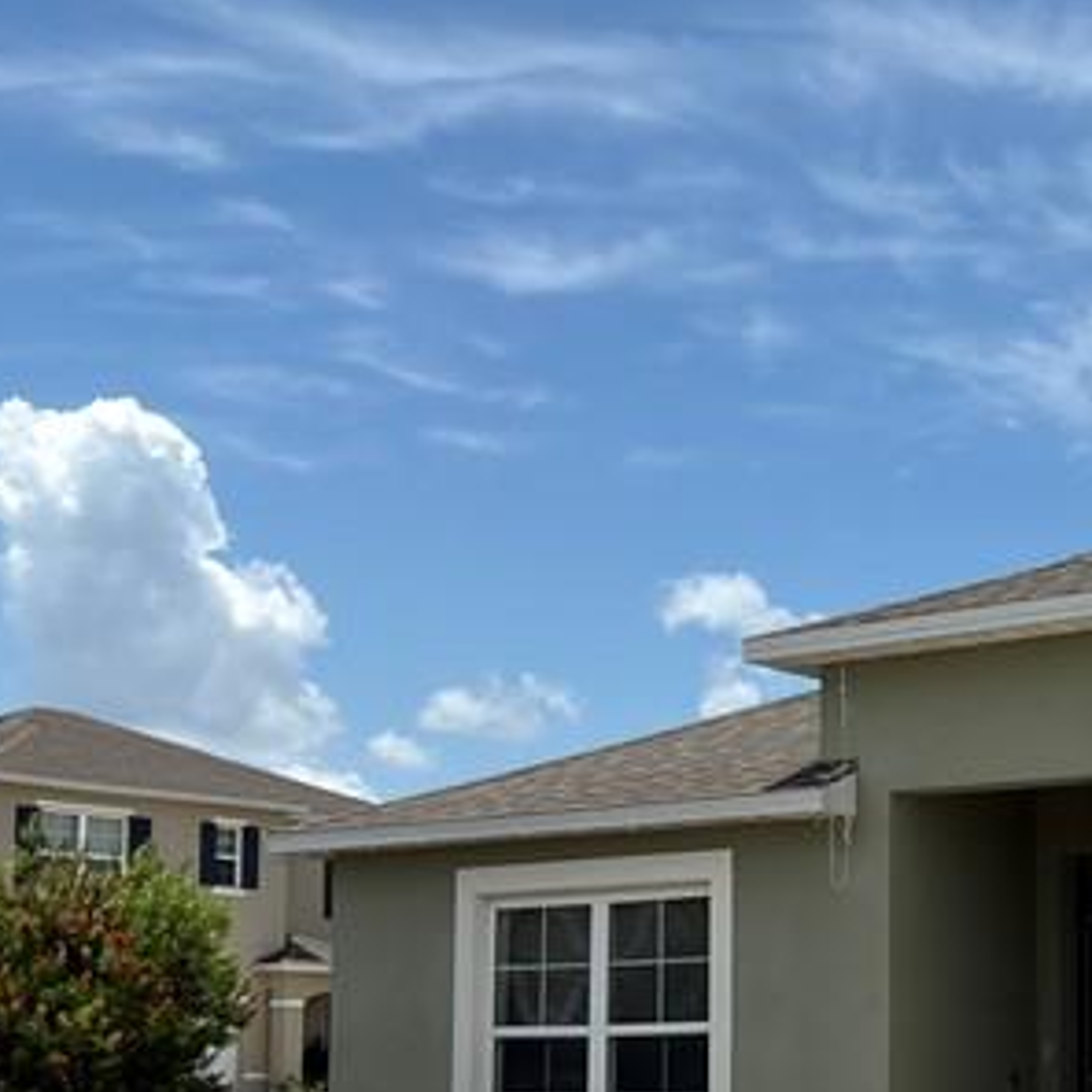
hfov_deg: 25.0
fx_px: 2391
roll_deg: -0.9
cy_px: 845
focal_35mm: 67
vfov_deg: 25.4
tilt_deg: +4.1
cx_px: 978
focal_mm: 2.22
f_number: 2.2
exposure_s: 1/1477
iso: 20
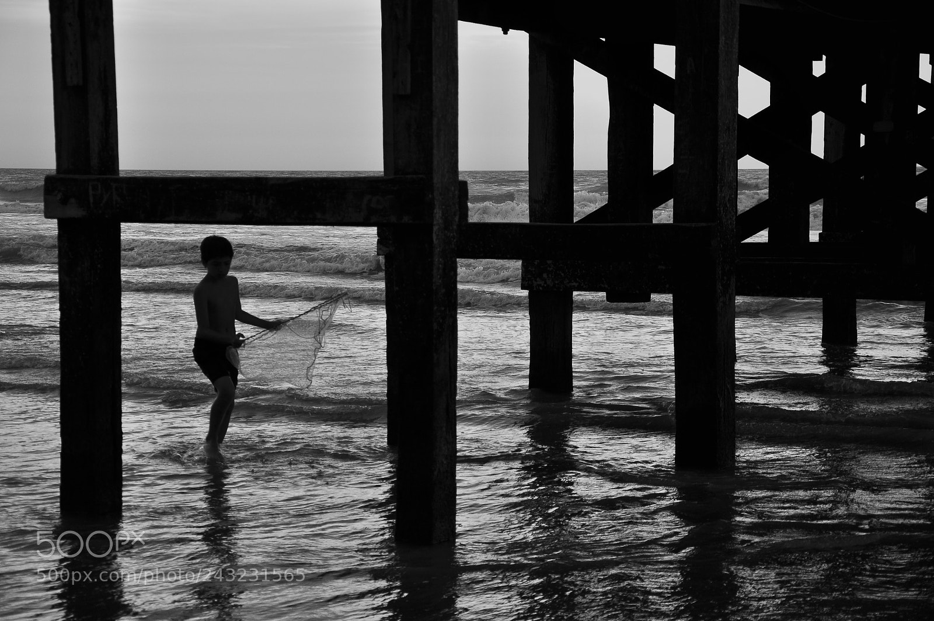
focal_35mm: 87
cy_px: 310
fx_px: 2255
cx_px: 467
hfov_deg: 23.4
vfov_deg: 15.7
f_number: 5
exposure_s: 1/160
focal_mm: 58
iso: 200
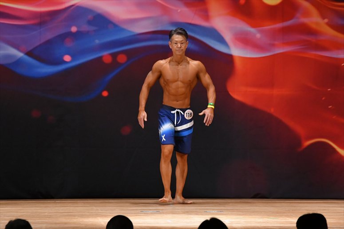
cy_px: 114
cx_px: 172
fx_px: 2436
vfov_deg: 5.4
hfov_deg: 8.1
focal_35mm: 255
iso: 3200
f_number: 5.6
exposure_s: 1/400
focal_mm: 170
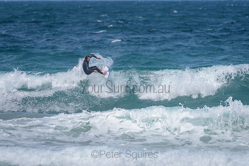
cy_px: 71
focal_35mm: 613
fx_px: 4243
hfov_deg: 3.4
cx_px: 102
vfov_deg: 2.2
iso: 110
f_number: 5.6
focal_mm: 500
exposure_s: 1/2000
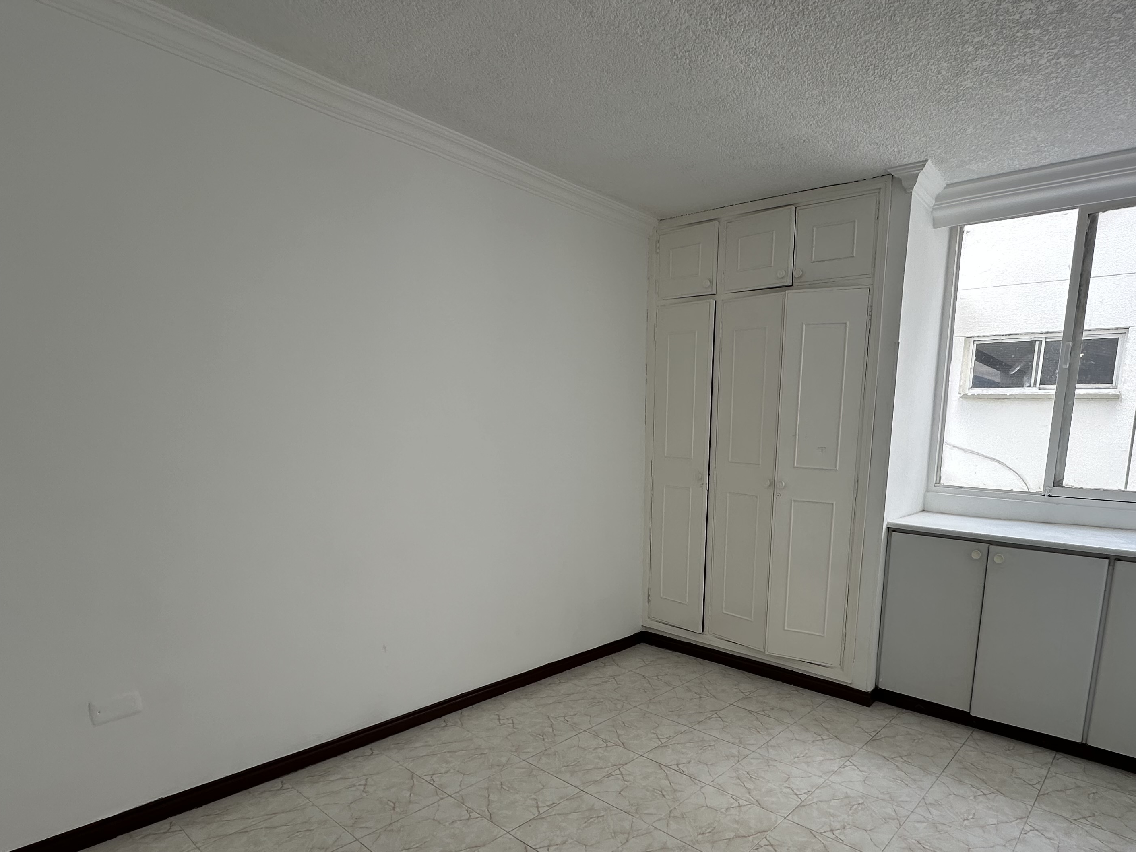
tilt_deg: -10.9
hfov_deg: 80.7
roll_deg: -2.2
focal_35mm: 20
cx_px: 684
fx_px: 656
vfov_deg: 64.7
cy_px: 548
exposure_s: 1/112
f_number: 2.2
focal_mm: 2.22
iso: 40
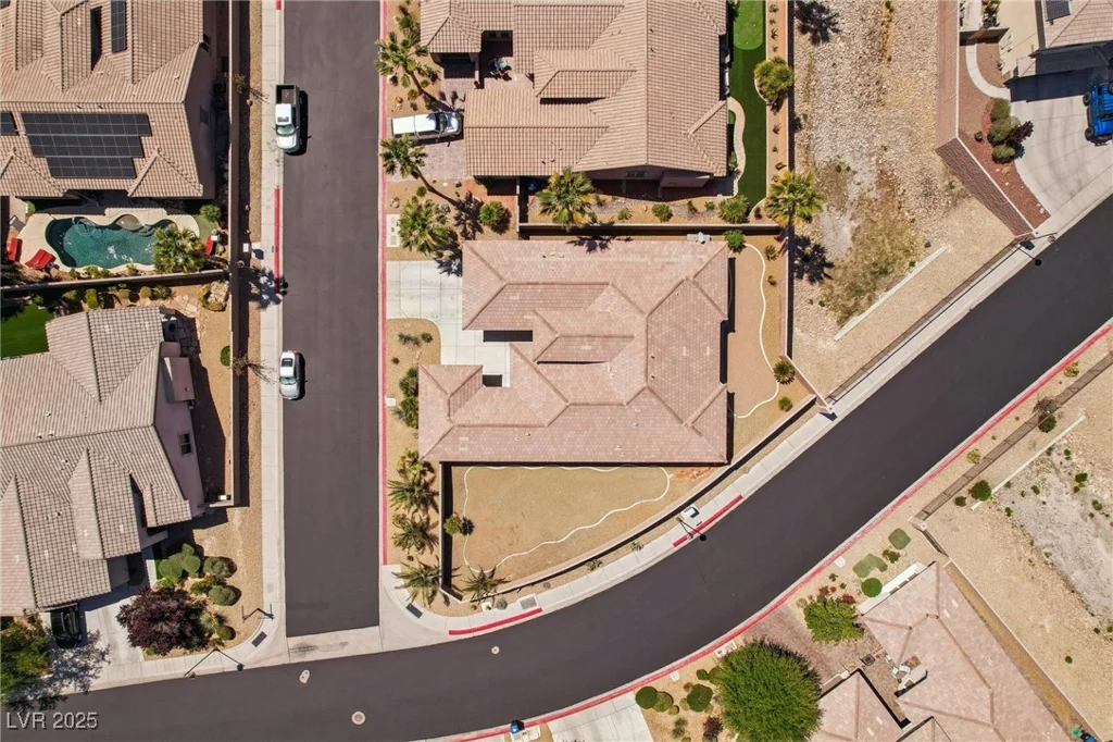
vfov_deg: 57.2
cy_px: 371
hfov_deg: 78.6
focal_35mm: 22
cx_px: 556
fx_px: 680
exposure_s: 1/2500
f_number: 2.8
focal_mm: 8.4
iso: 120
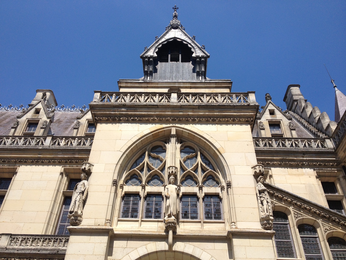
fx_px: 350
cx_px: 173
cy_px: 130
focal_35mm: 35
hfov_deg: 52.6
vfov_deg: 40.7
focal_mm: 4.28
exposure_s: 1/2045
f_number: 2.4
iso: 50
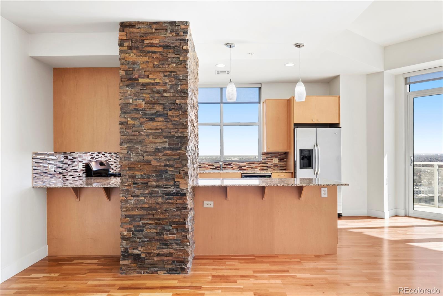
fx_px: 295
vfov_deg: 53.2
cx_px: 222
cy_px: 148
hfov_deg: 73.7
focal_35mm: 24
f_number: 9
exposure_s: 1/30
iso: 320
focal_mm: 24
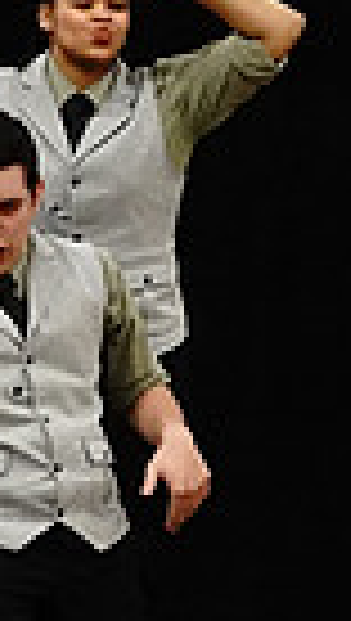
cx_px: -878
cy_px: 164
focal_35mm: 389
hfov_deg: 3.1
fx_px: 6416
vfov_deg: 5.5
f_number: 5.6
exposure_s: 1/160
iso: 8000
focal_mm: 59
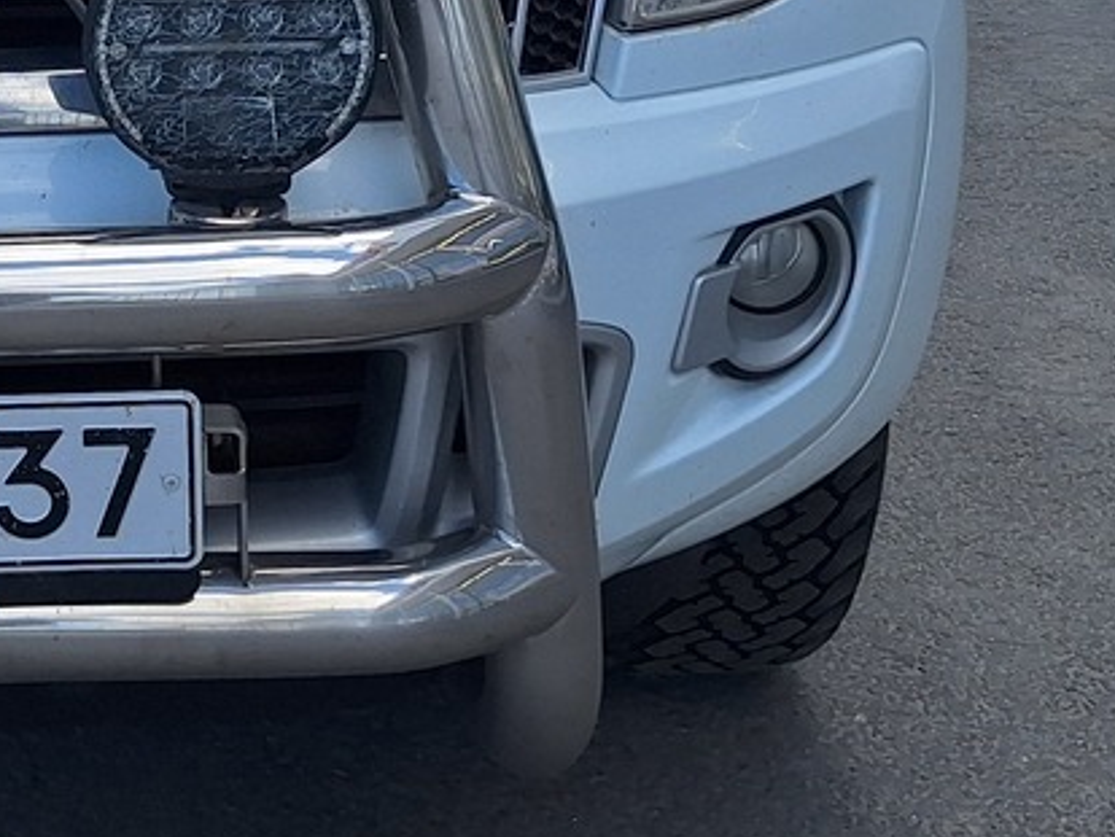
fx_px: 2578
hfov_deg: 22.9
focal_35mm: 80
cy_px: -126
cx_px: -121
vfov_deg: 17.7
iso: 40
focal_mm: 5.54
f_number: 1.8
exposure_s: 1/2096
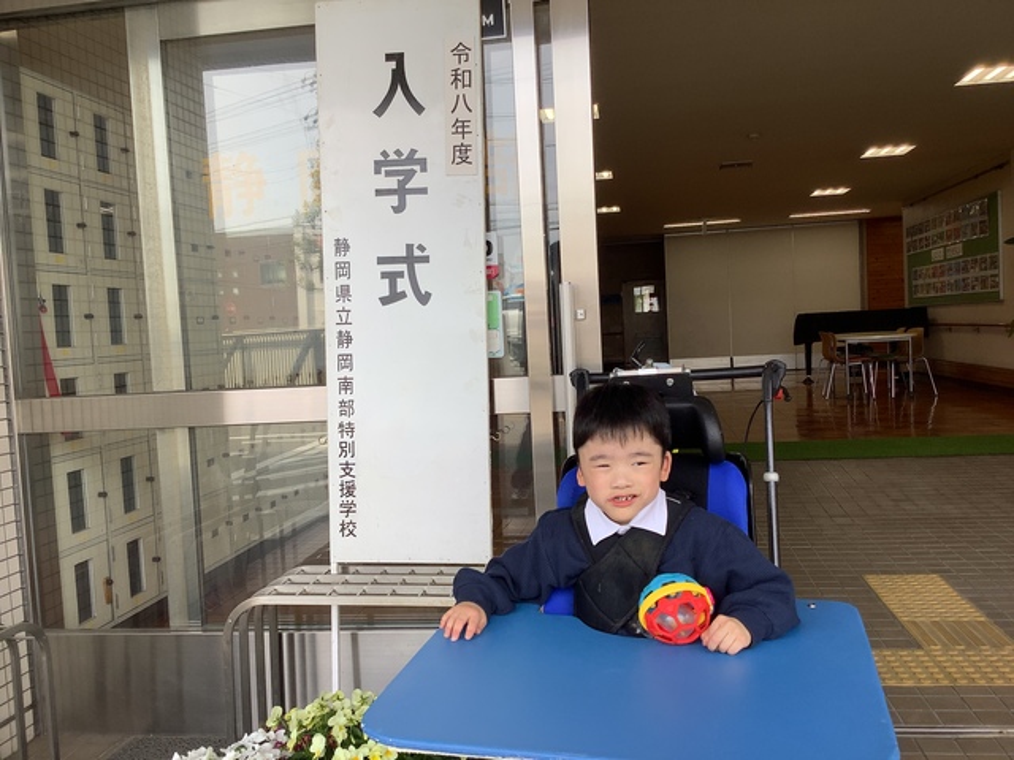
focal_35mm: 31
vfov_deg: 45.4
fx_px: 908
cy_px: 380
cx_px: 507
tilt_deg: -4.8
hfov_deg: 58.4
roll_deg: +3.0
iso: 25
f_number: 2.4
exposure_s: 1/199
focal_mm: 3.3
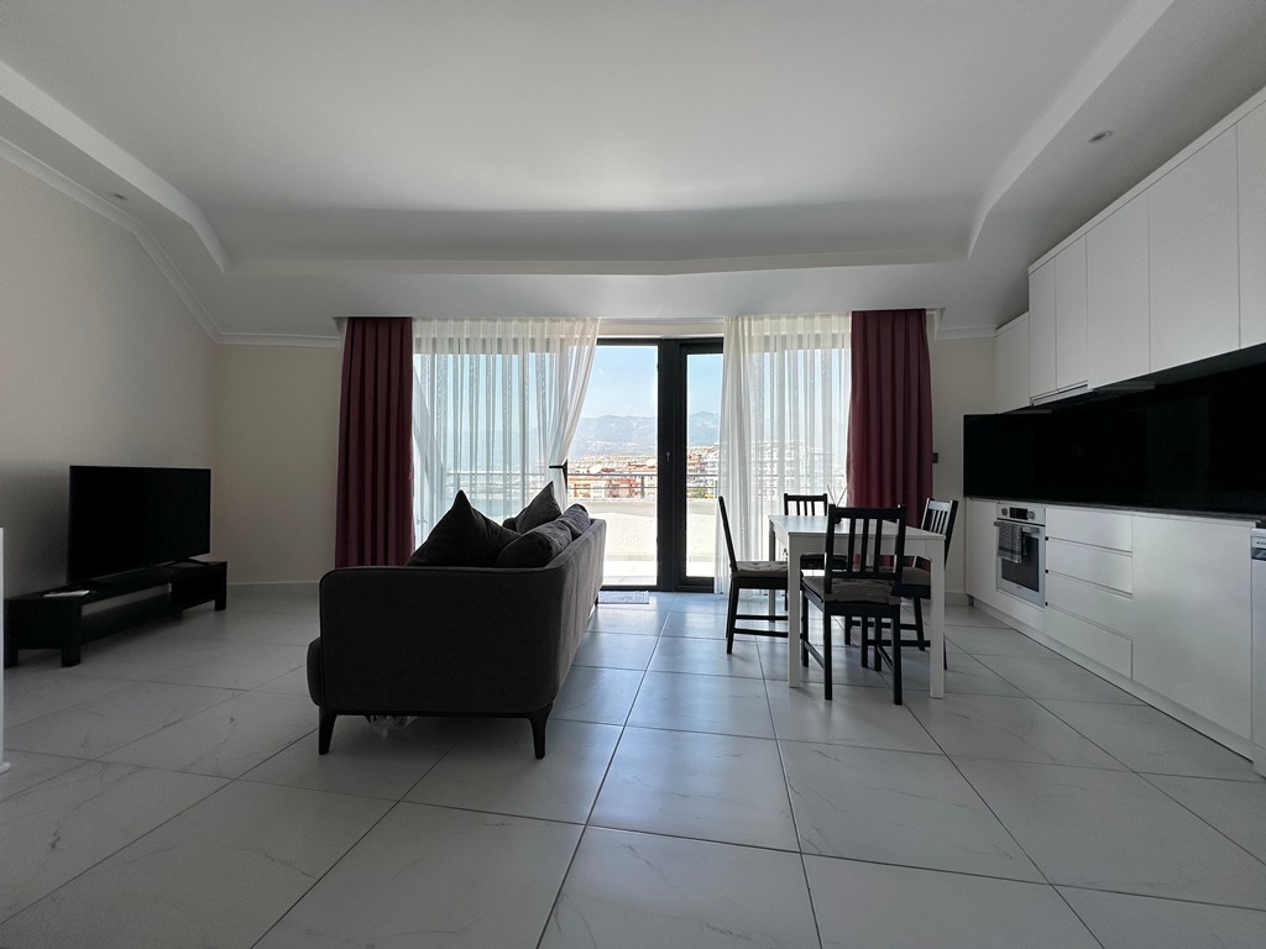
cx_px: 633
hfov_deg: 102.1
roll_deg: -0.3
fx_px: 512
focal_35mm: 14
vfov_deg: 85.7
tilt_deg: +1.3
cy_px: 474
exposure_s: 1/564
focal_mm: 2.22
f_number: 2.2
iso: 40
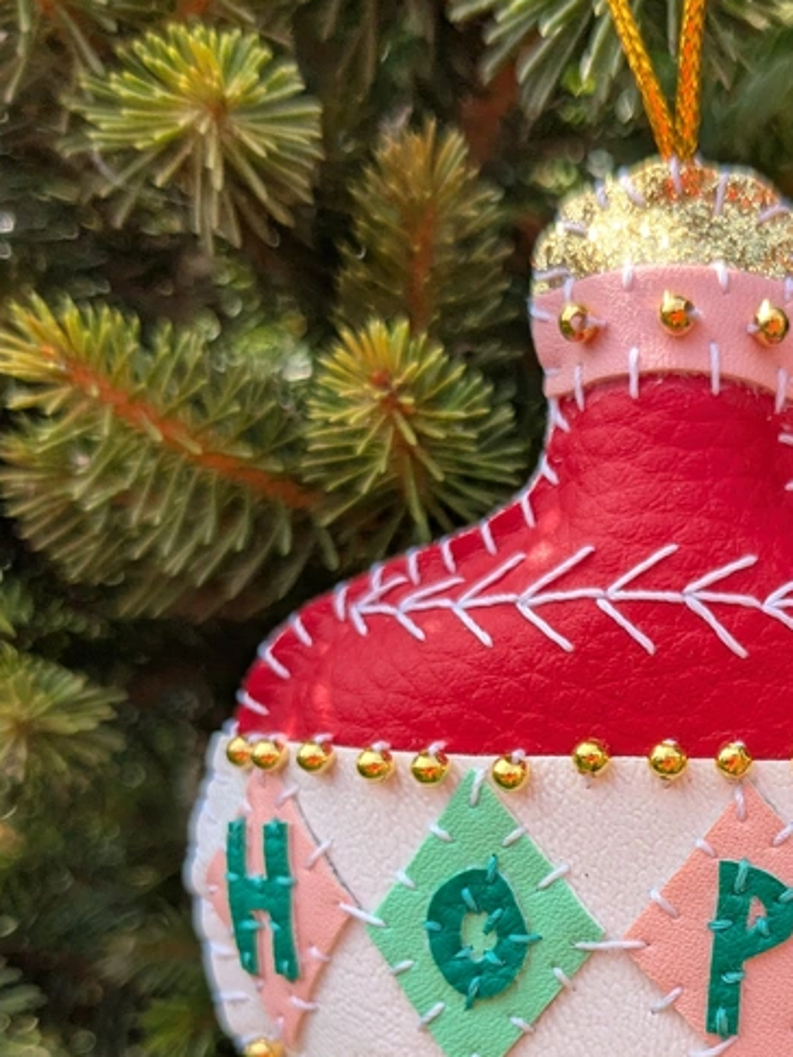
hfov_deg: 28.9
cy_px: 822
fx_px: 1496
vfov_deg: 37.7
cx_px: 654
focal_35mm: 49
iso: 64
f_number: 1.73
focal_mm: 4.38
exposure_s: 1/2128
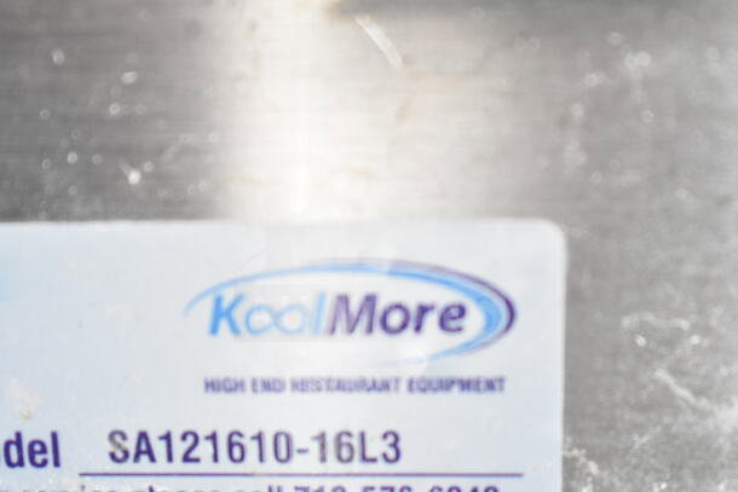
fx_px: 1692
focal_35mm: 82
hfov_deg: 24.6
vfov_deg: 16.6
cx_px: 369
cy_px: 246
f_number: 6.3
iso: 1600
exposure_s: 1/160
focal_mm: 55
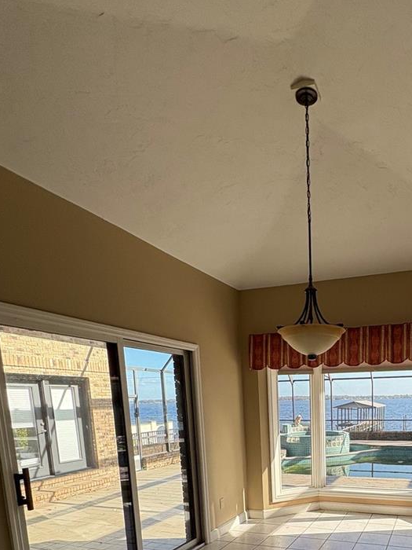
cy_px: 456
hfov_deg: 53.6
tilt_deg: -8.6
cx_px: 319
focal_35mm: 24
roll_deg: +2.0
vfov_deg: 63.9
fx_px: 381
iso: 40
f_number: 2.2
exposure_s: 1/183
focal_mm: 2.22
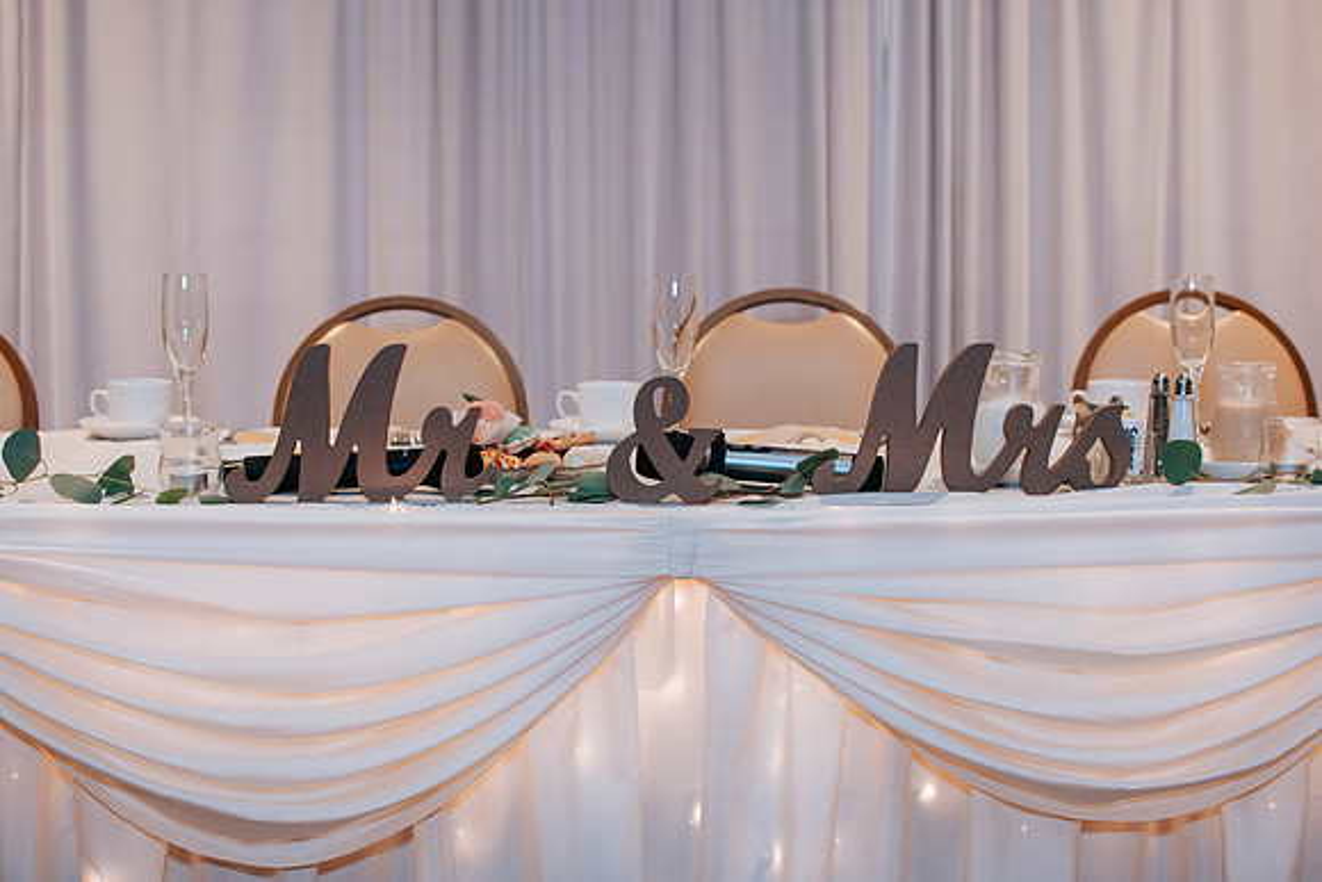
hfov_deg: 37.6
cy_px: 441
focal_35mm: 53
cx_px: 661
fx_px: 1941
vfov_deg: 25.6
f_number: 3.2
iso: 800
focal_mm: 35
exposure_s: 1/200
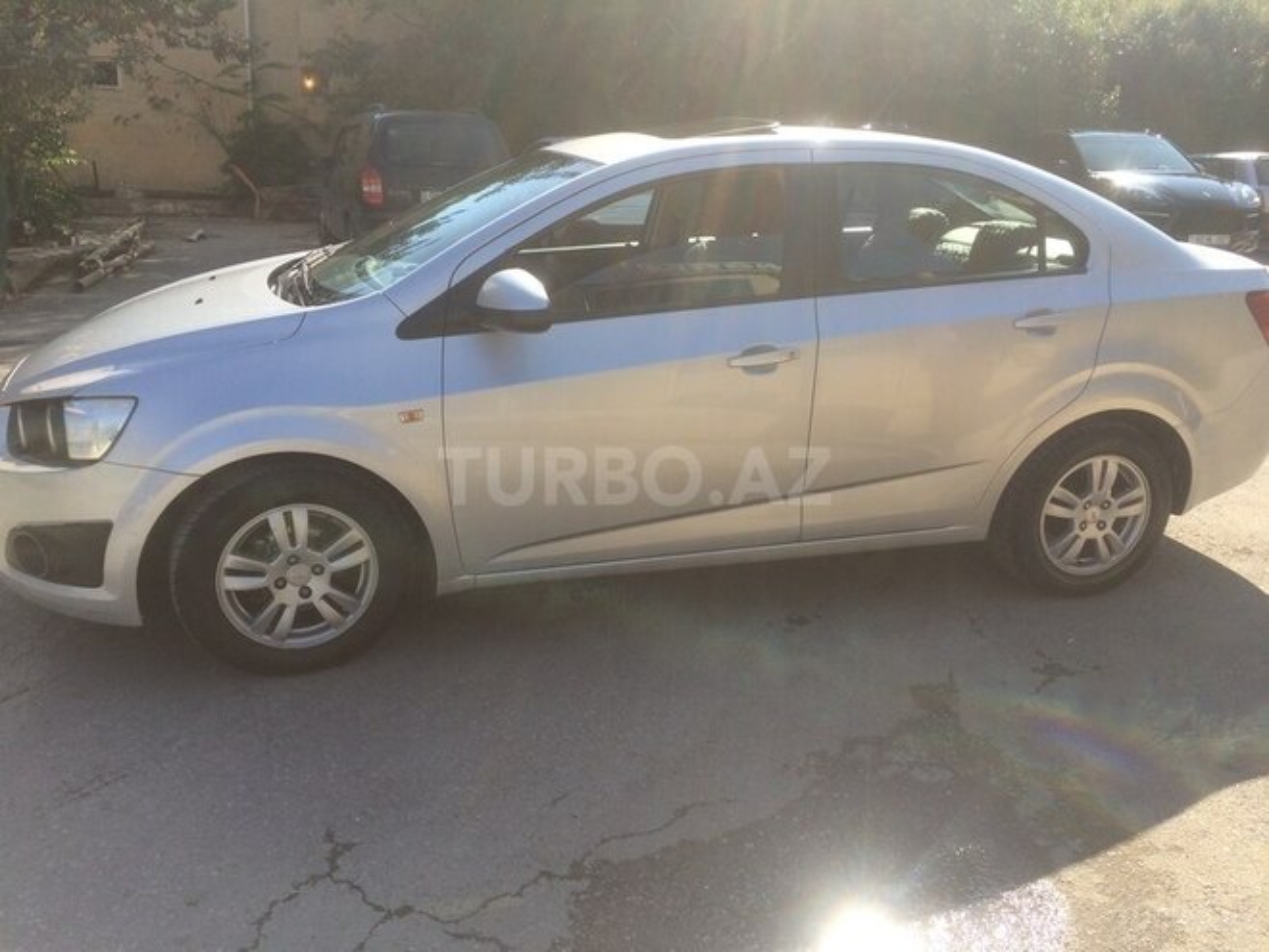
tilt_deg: -19.1
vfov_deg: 48.2
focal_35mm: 29
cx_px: 634
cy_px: 476
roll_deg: -1.8
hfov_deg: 61.7
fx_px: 1063
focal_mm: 4.15
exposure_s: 1/1109
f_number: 2.2
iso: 32
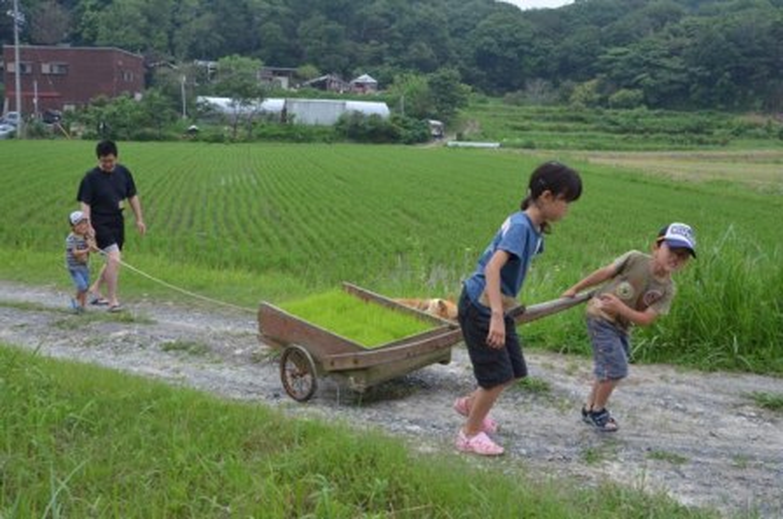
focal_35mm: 39
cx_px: 392
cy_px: 260
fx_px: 847
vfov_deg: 34.1
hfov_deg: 49.6
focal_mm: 26
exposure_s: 1/500
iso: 1000
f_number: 8
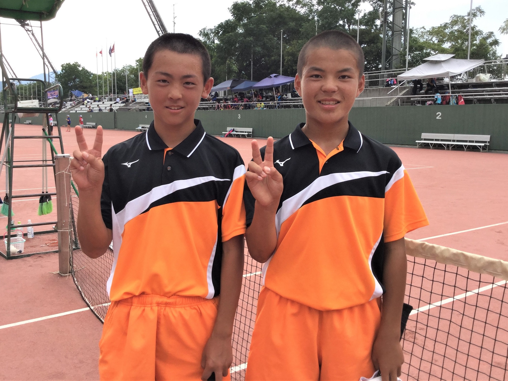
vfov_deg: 45.4
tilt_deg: -6.5
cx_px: 254
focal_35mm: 31
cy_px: 190
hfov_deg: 58.4
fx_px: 455
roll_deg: -1.1
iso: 25
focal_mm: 3.3
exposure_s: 1/197
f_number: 2.4
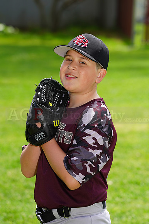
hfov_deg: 5.5
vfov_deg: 8.2
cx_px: 74
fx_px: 1554
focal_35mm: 250
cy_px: 112
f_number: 8
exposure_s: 1/160
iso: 200
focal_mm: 250
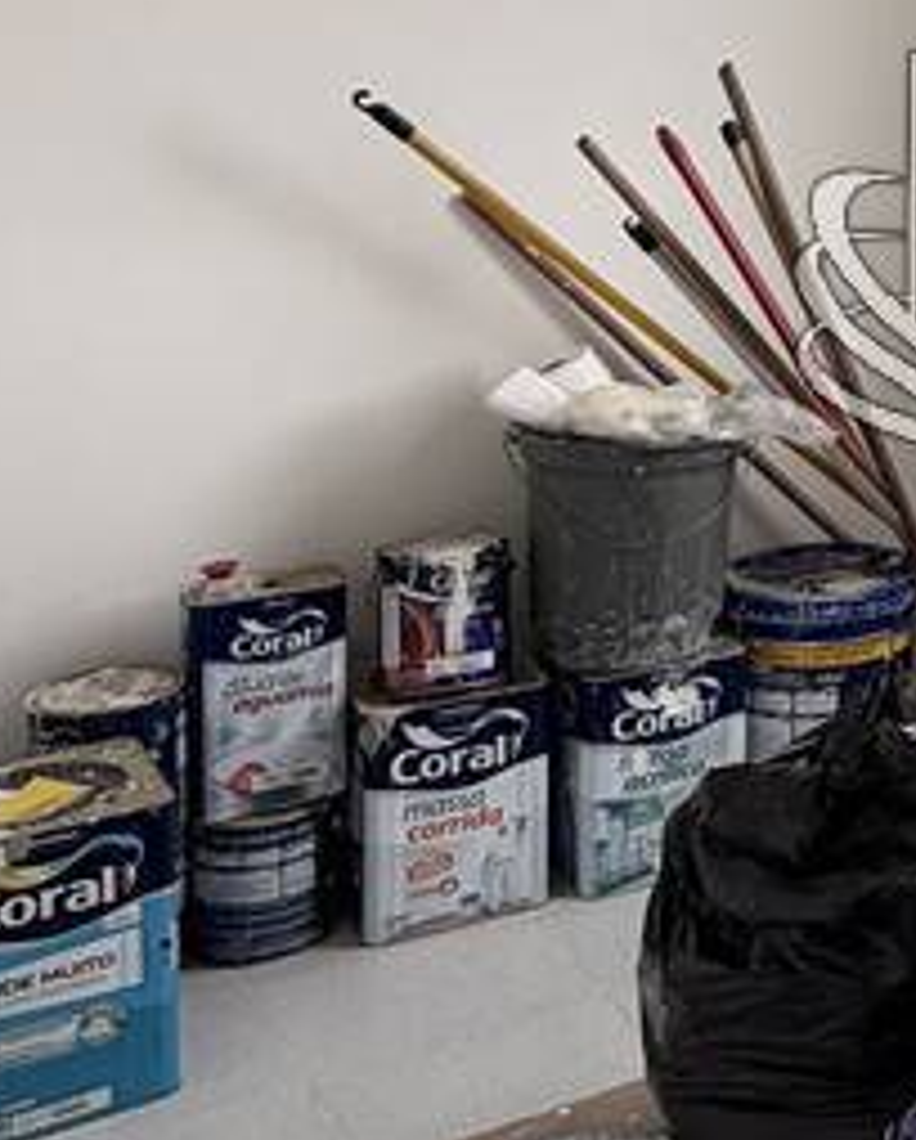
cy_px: 162
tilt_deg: -4.5
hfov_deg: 21.8
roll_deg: -1.8
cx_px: 1387
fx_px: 1961
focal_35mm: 58
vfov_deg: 31.2
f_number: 2.2
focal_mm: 2.22
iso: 100
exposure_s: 1/120
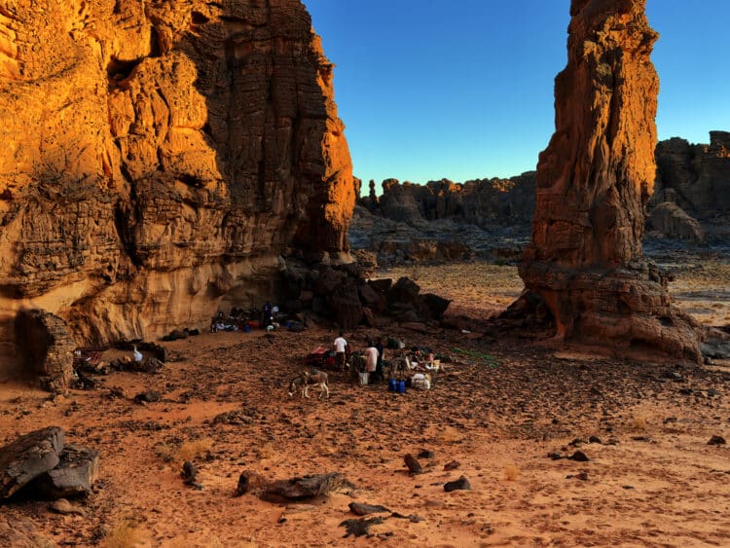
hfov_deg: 52.6
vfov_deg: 40.7
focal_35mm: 35
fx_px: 738
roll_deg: +0.2
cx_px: 365
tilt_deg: -4.8
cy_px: 274
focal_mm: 6.76
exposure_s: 1/799
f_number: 1.78
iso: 80
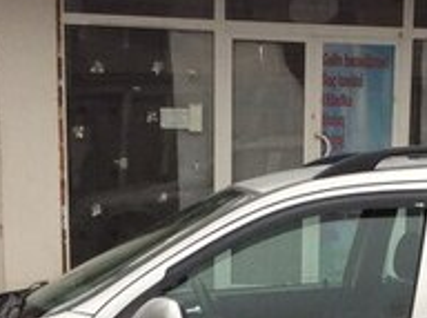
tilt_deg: -12.9
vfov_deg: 13.0
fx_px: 1354
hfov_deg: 17.7
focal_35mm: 110
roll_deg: -1.6
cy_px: 406
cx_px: 365
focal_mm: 3.3
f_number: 2.4
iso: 32
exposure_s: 1/50
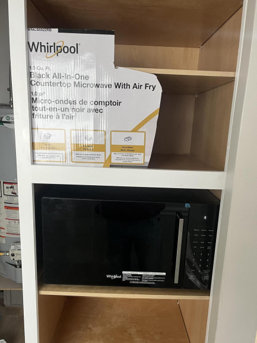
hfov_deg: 46.8
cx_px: 128
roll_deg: -1.6
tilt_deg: -13.2
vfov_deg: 59.7
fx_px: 297
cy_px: 196
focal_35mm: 30
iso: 160
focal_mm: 5.1
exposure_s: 1/60
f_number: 1.6
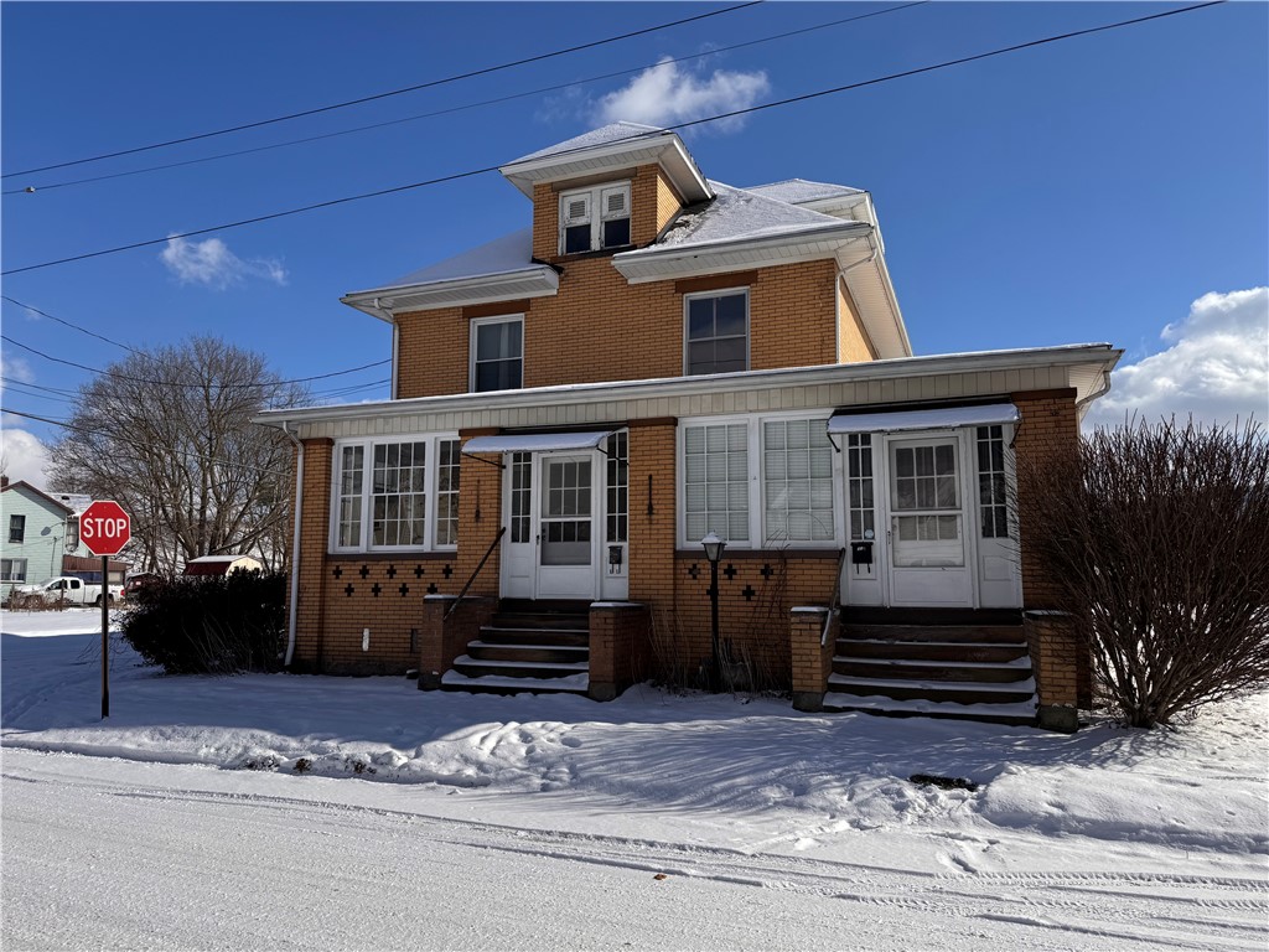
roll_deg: -1.1
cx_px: 634
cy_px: 476
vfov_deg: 56.8
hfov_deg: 71.6
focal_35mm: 24
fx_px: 880
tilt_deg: +6.4
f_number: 1.78
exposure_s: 1/7937
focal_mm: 6.76
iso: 80
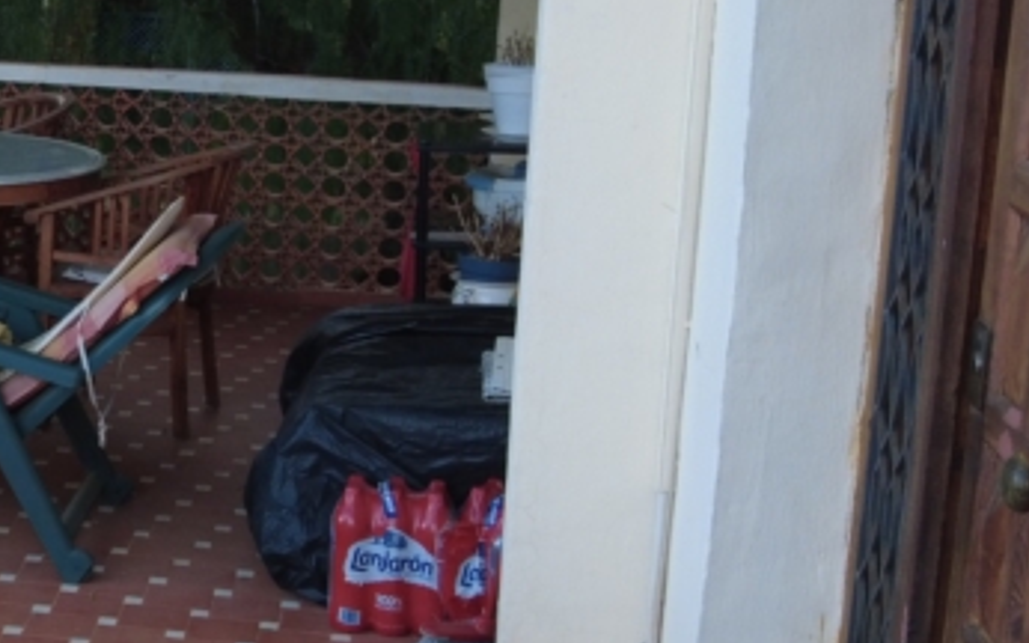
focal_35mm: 73
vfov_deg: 17.7
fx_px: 2047
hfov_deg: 25.8
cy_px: 162
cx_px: -137
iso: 100
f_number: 1.8
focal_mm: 4.4
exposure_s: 1/40
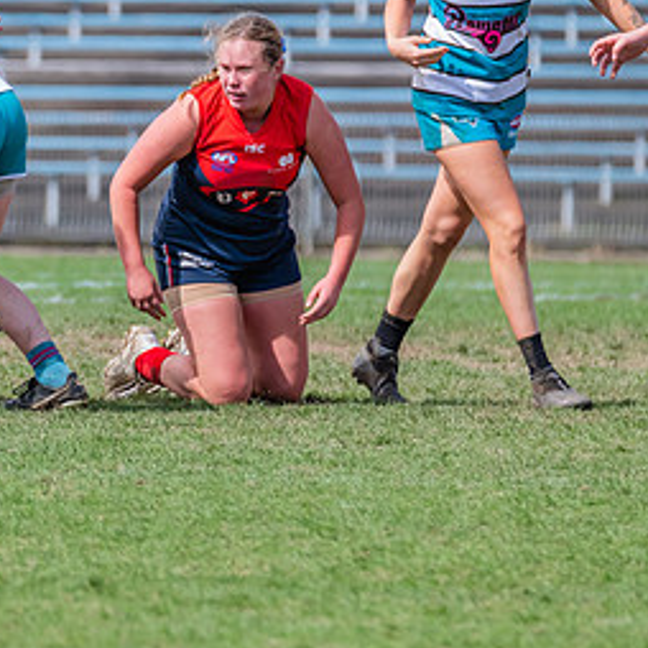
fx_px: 18955
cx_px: -105
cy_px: 216
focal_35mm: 895
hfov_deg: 2.0
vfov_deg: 2.0
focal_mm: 380
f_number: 8
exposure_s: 1/1600
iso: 800
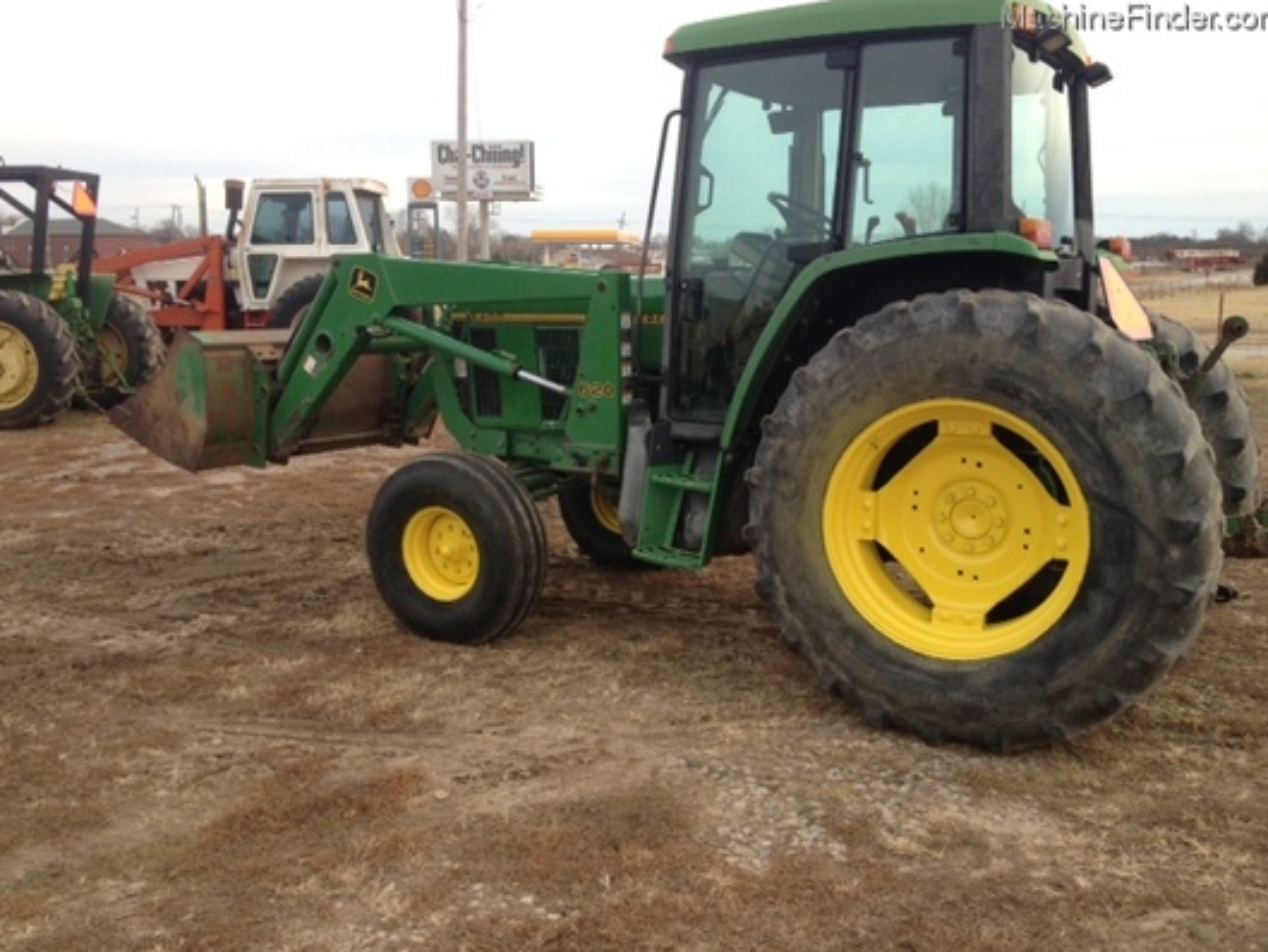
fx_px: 1319
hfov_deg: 51.3
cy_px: 472
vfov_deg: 39.7
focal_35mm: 36
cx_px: 633
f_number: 2.4
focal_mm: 4.28
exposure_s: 1/152
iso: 64
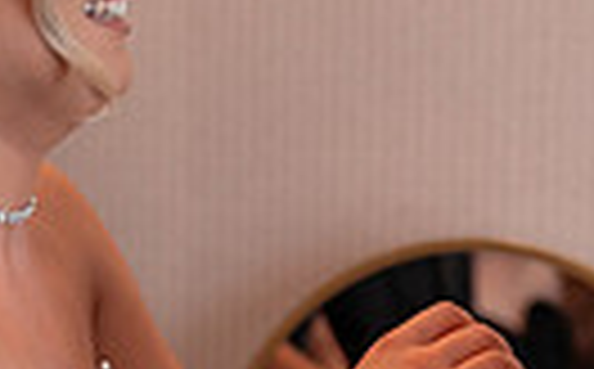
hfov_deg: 12.6
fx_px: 2683
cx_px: 472
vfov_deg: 7.9
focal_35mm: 166
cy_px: 270
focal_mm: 37
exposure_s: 1/250
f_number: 2.8
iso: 640
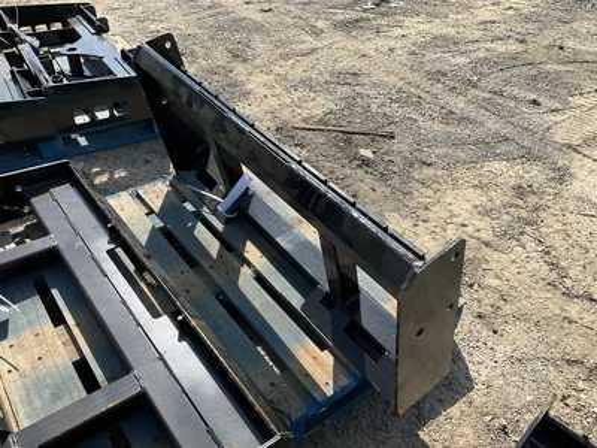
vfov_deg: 48.2
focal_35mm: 29
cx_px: 298
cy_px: 224
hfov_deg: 61.7
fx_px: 500
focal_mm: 3
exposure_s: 1/1250
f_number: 1.8
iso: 25
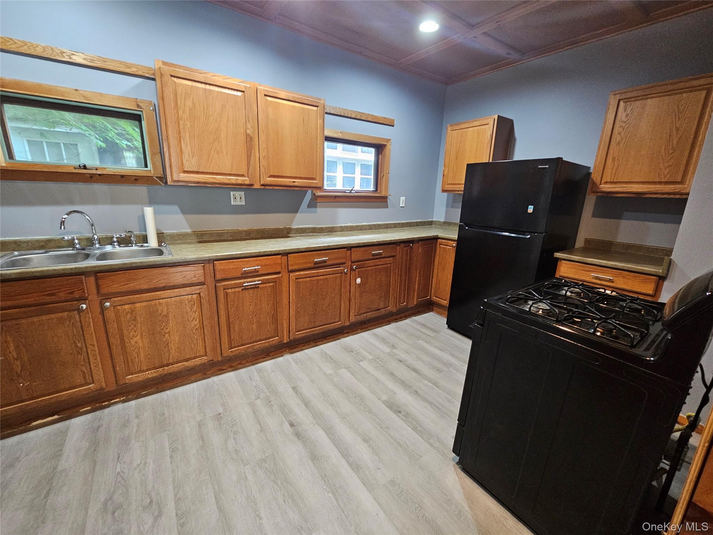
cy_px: 268
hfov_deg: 106.2
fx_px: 268
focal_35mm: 13
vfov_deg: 89.9
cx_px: 356
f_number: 2.2
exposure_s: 1/30
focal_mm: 2.2
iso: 500
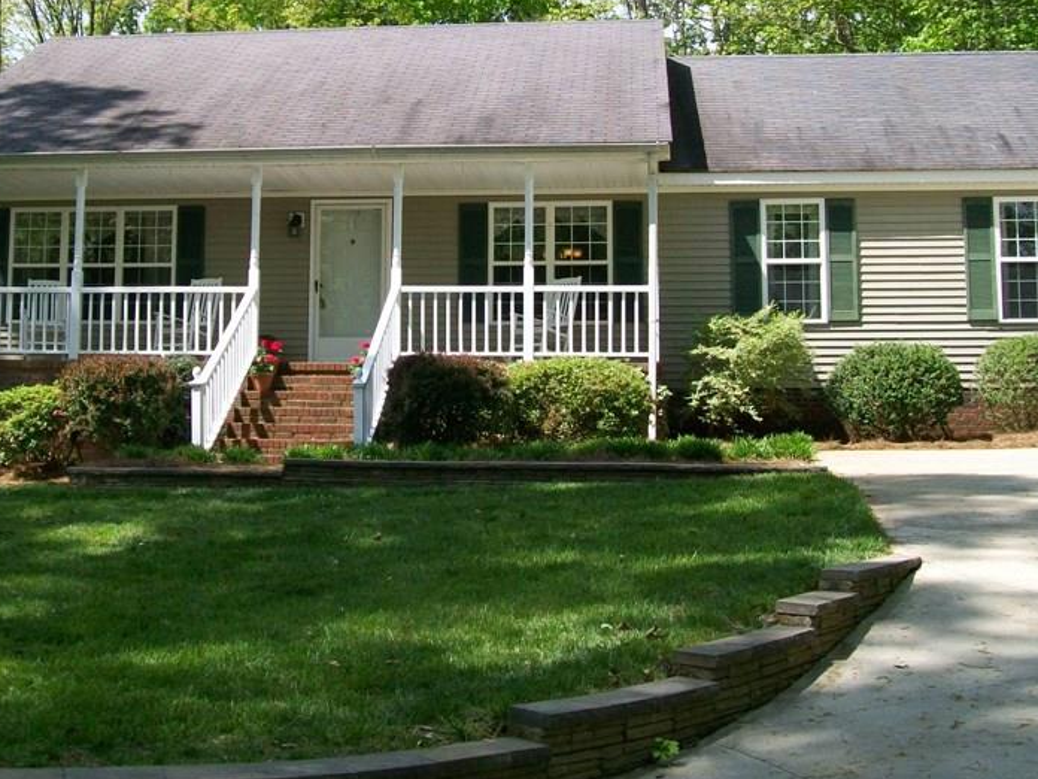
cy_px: 234
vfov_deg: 27.3
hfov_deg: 35.9
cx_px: 358
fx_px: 1589
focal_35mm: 53
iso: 64
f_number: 2.7
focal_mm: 6
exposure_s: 1/500
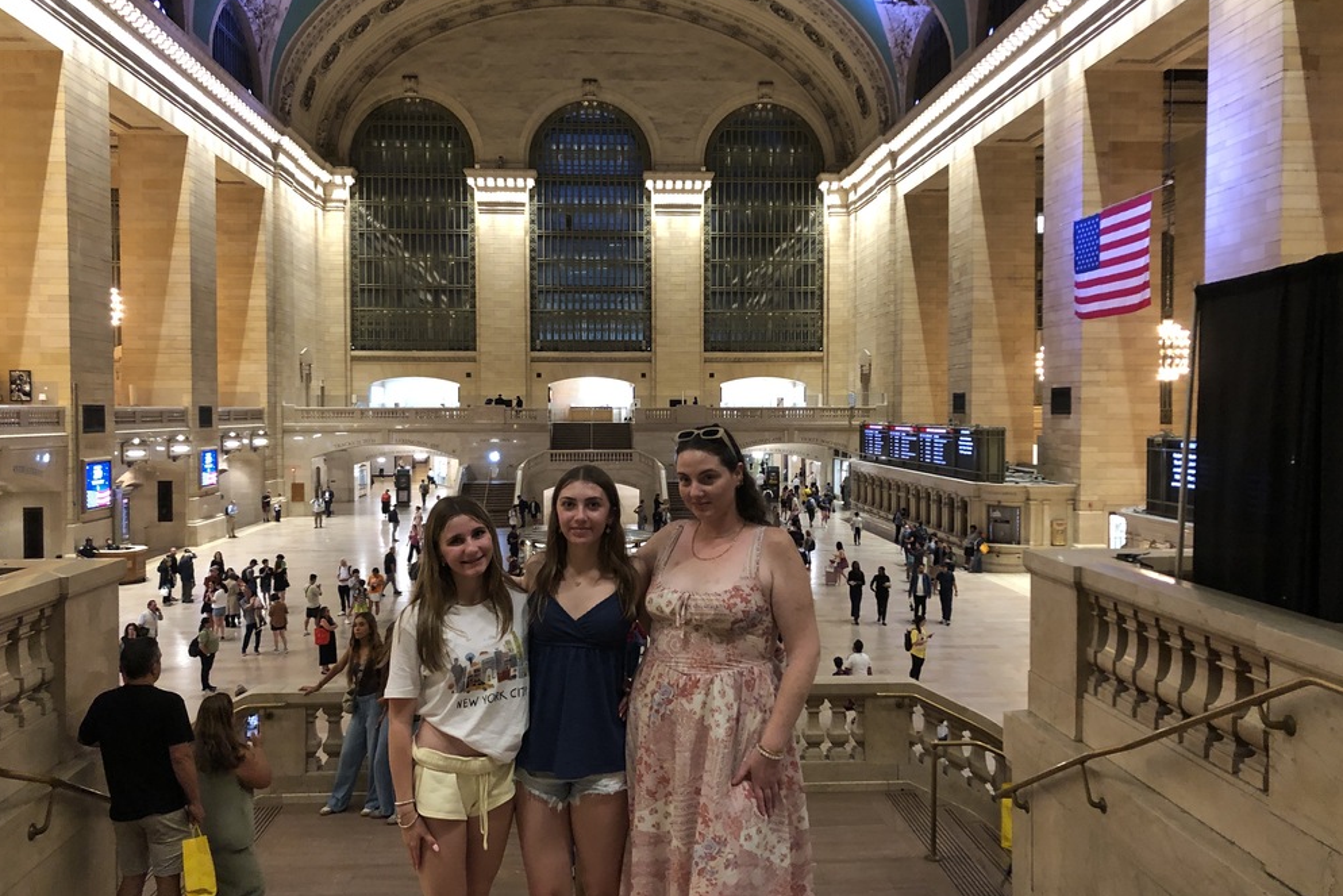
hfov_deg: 61.9
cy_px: 437
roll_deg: -0.2
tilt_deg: -1.6
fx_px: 1119
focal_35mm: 30
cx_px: 678
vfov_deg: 43.6
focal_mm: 3.99
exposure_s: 1/10
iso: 100
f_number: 1.8
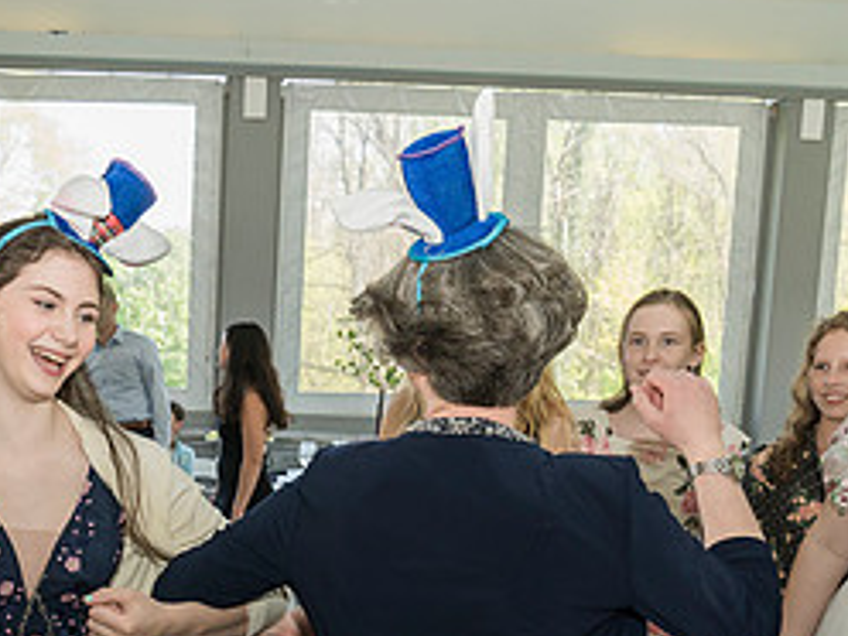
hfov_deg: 34.5
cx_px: 178
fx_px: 1323
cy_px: 556
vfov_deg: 26.3
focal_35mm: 54
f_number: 6.3
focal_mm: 24
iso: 1250
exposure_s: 1/200
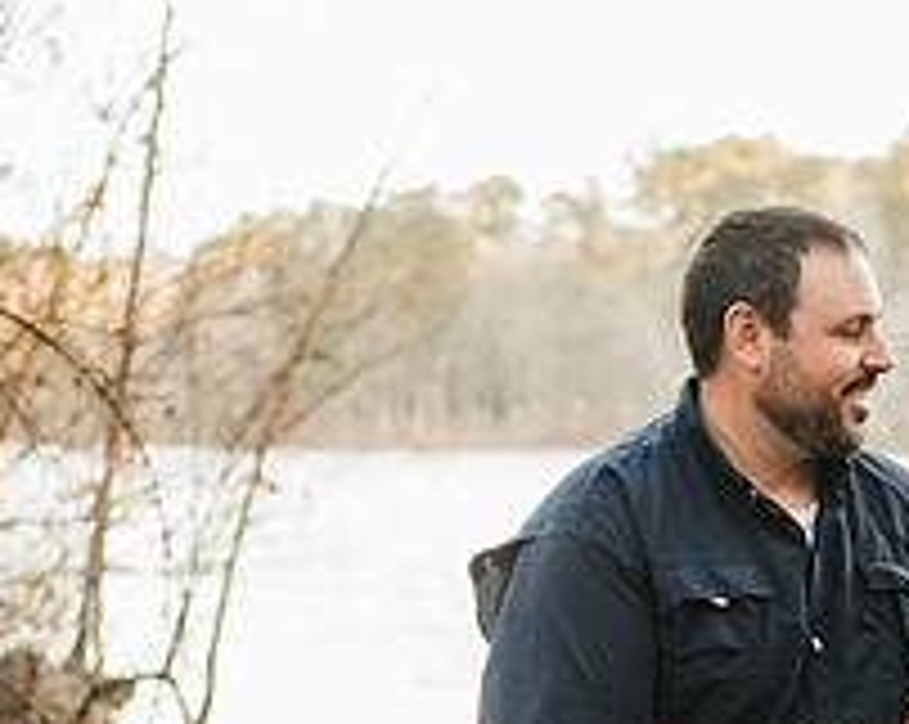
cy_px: 650
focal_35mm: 135
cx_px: 765
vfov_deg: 11.3
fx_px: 3627
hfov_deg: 14.2
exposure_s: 1/400
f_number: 2.8
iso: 640
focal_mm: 50
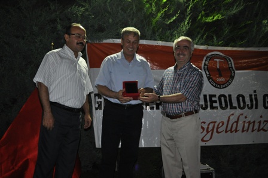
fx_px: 290
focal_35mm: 39
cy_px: 89
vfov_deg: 34.2
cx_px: 134
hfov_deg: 49.6
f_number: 4.2
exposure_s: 1/60
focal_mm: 26
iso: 800
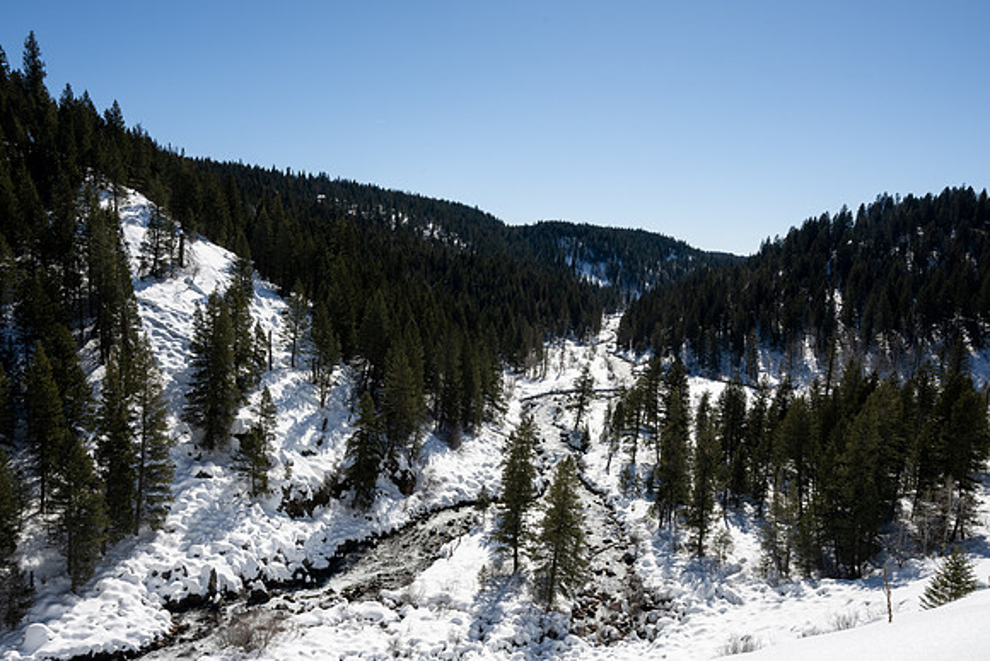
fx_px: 734
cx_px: 495
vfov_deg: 48.4
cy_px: 367
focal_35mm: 27
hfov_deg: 68.0
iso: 200
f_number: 13
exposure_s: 1/250
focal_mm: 24
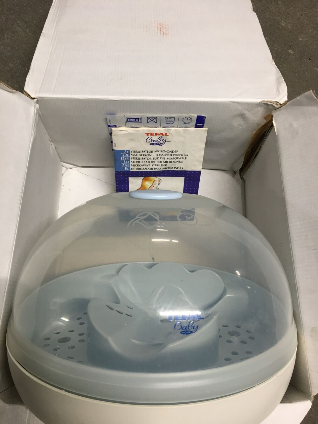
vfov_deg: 61.7
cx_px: 159
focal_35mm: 29
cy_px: 212
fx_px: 355
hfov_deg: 48.2
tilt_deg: -77.5
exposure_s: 1/33
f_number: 2.2
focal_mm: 4.15
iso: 50
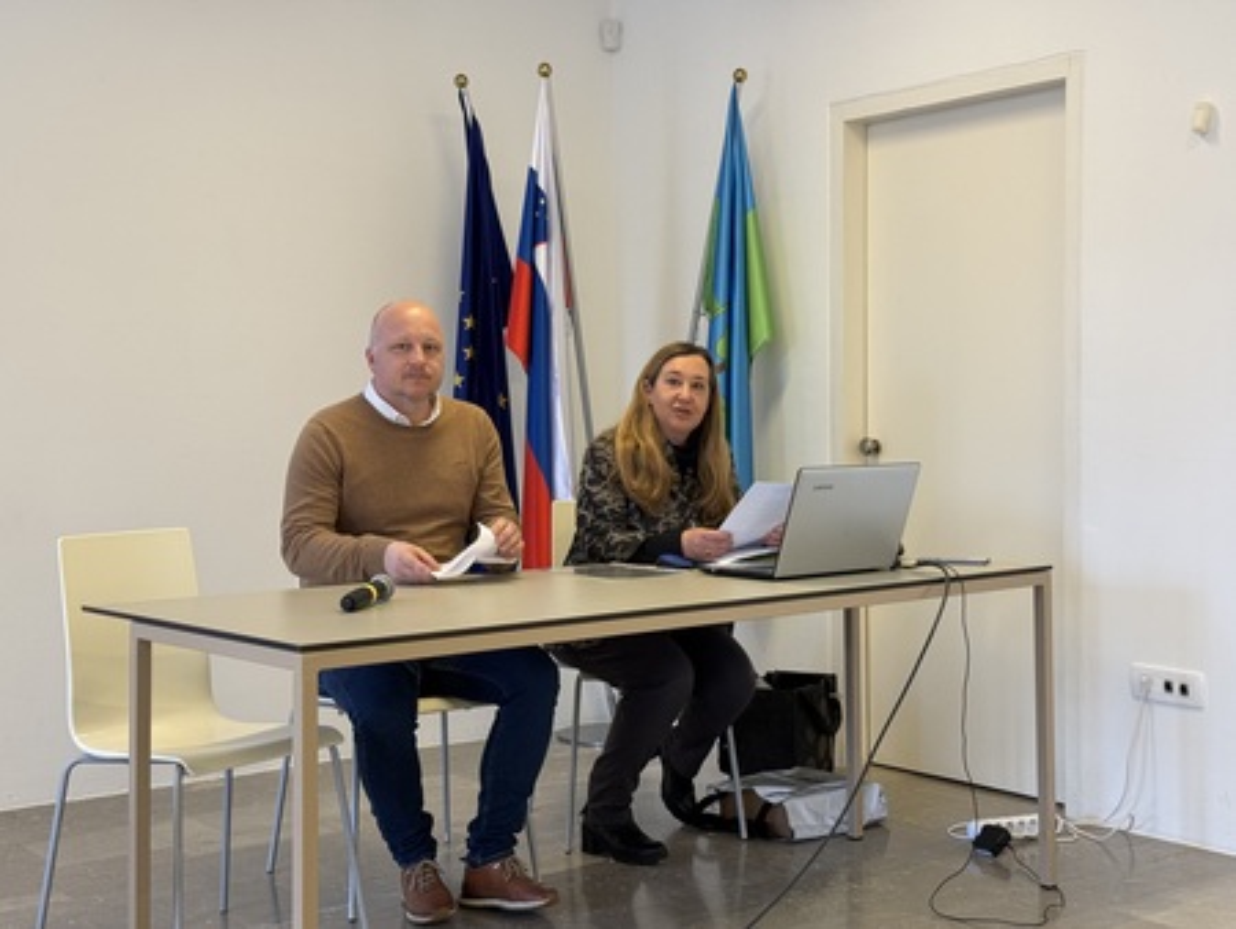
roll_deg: -0.1
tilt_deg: -1.8
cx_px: 618
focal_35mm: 48
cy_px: 464
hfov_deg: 39.6
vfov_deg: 30.3
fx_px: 1715
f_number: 1.78
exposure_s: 1/50
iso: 80
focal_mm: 6.76
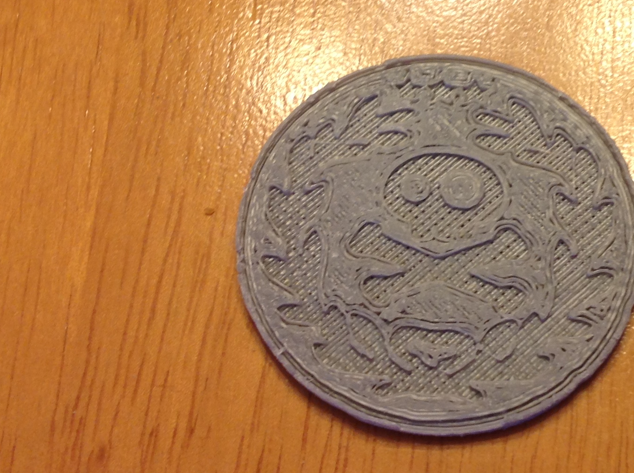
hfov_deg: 28.8
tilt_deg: -70.0
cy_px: 253
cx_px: 430
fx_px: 1225
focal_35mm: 67
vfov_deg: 21.9
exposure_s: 1/17
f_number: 2.4
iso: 50
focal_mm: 4.28
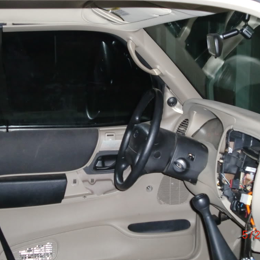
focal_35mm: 62
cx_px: 137
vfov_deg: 27.7
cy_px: 130
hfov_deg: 27.7
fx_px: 527
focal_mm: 9.1
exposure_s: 1/60
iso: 400
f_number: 3.4
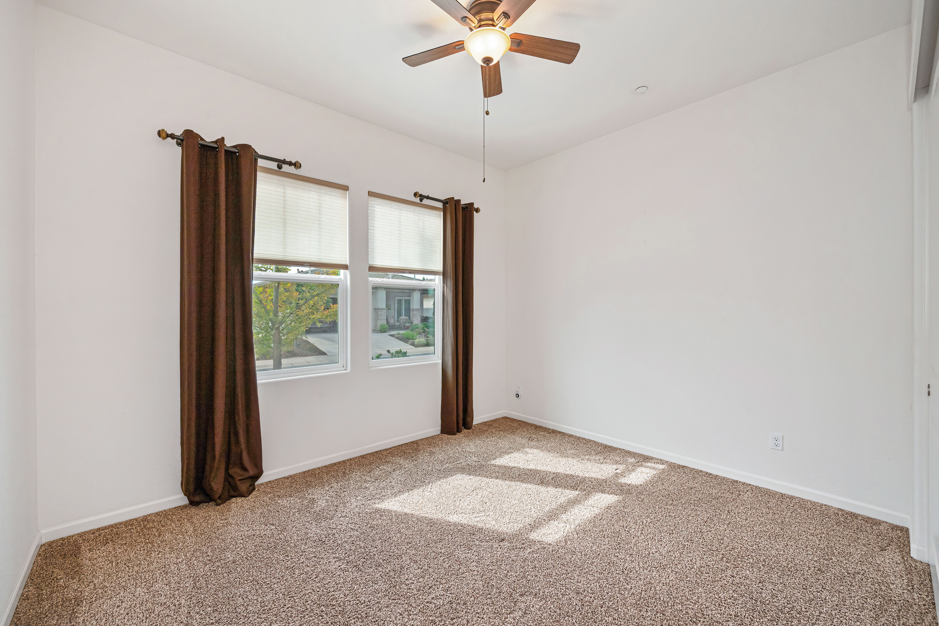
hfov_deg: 100.4
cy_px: 313
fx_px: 391
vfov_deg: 77.3
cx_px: 470
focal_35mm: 15
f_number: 10
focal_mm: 15
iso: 640
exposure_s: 1/200
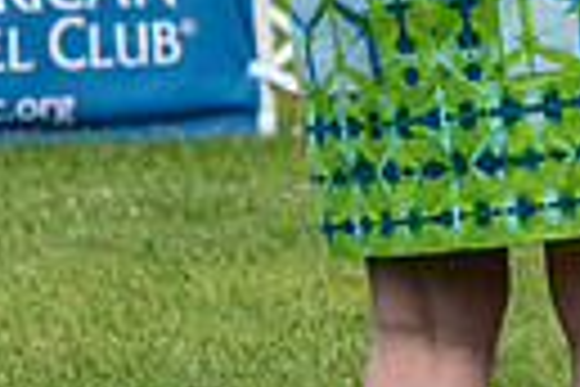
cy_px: -191
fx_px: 8812
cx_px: 841
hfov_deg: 3.8
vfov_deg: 2.5
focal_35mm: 547
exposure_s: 1/800
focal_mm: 122
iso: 320
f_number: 6.3
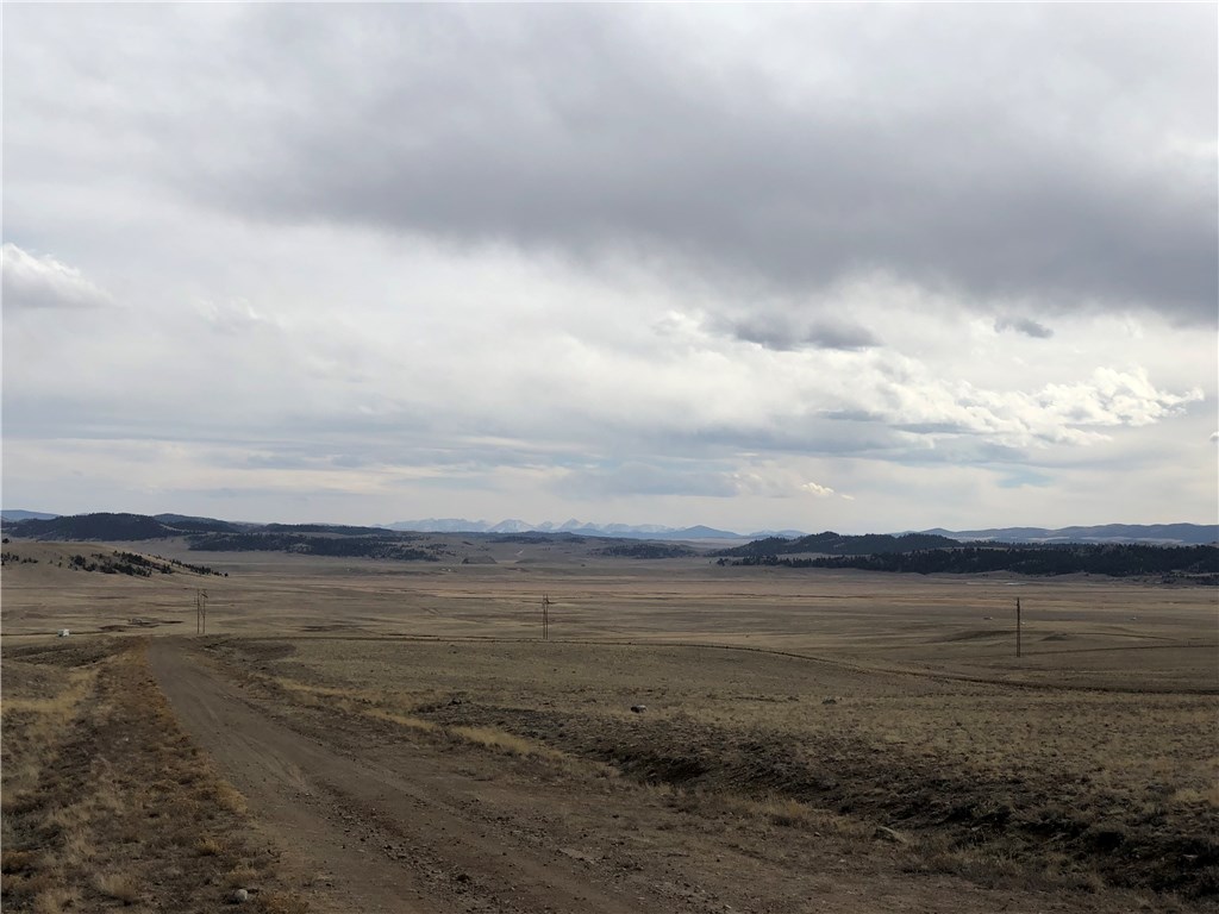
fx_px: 2007
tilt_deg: +0.5
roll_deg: -1.1
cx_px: 610
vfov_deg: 25.7
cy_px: 457
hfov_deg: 33.8
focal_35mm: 57
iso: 20
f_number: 2.8
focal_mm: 6.6
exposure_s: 1/1845
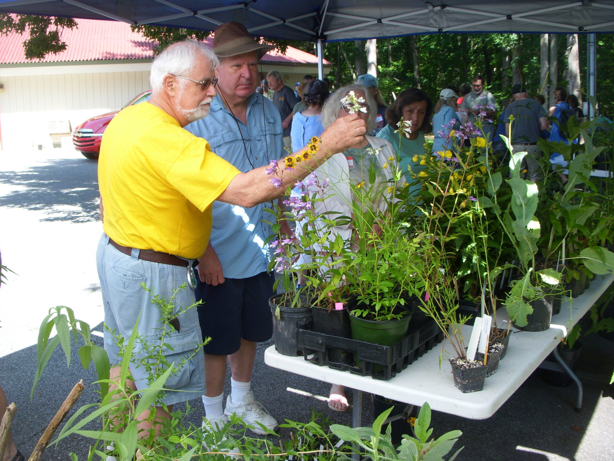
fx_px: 674
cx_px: 307
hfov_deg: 49.0
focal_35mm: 38
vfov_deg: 37.7
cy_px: 230
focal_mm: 6.3
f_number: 3.3
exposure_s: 1/160
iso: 100
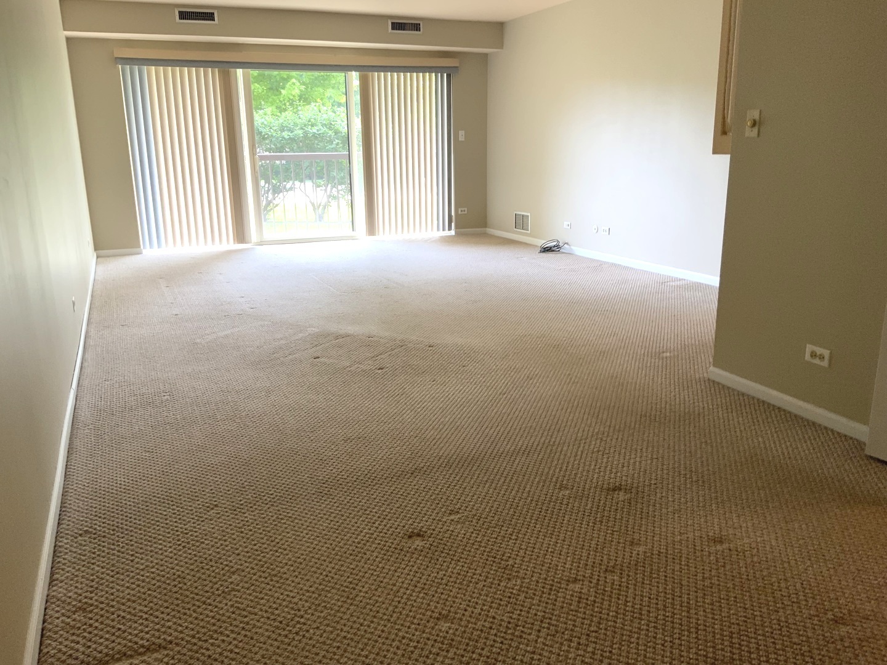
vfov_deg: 48.2
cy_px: 332
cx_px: 444
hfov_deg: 61.7
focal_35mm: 29
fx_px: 743
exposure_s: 1/60
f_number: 1.8
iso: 64
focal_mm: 3
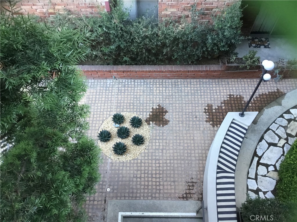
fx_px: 266
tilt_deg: -62.6
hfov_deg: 58.4
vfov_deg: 45.4
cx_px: 148
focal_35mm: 31
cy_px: 111
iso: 100
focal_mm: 3.3
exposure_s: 1/30
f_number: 2.4
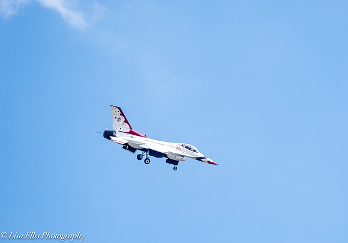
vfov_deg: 3.1
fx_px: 4436
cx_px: 212
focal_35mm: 453
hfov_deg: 4.5
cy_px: 177
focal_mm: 200
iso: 100
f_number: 5
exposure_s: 1/1000
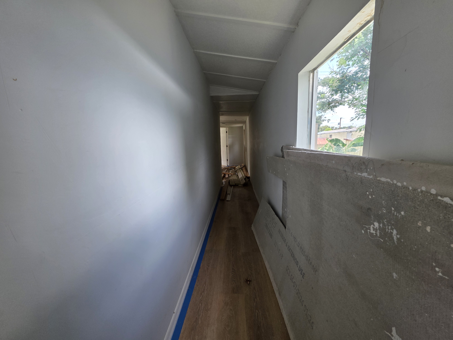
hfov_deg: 106.2
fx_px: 170
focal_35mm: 13
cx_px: 226
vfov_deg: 89.9
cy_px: 170
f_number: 1.9
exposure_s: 1/359
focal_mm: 2.2
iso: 64
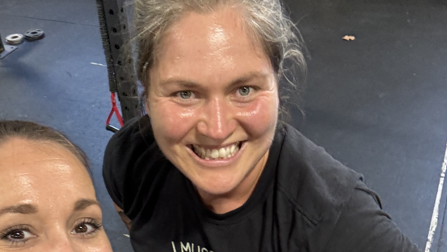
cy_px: 280
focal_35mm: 46
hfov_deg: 44.6
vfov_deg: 24.2
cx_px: 213
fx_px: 545
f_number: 1.9
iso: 125
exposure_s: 1/60
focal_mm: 2.69
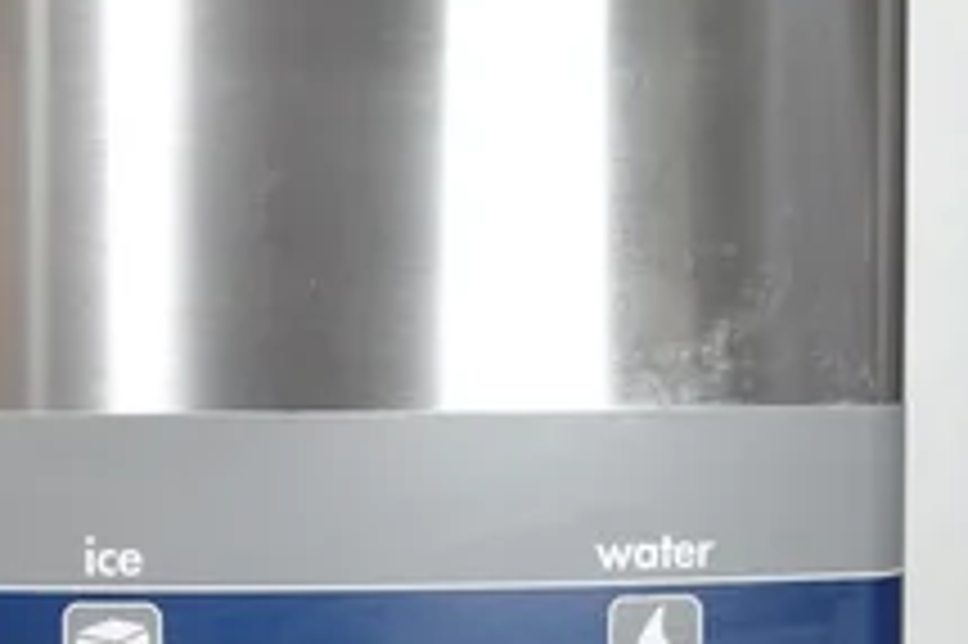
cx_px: 144
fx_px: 1800
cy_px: 250
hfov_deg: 29.2
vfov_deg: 20.2
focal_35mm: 67
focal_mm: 13.29
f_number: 3.5
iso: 1000
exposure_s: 1/40
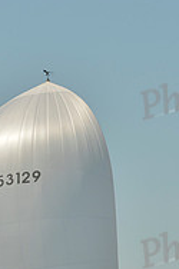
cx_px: 67
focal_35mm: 303
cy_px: 177
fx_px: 2264
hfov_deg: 4.5
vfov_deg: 6.8
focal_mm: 98
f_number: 7.1
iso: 200
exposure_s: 1/800
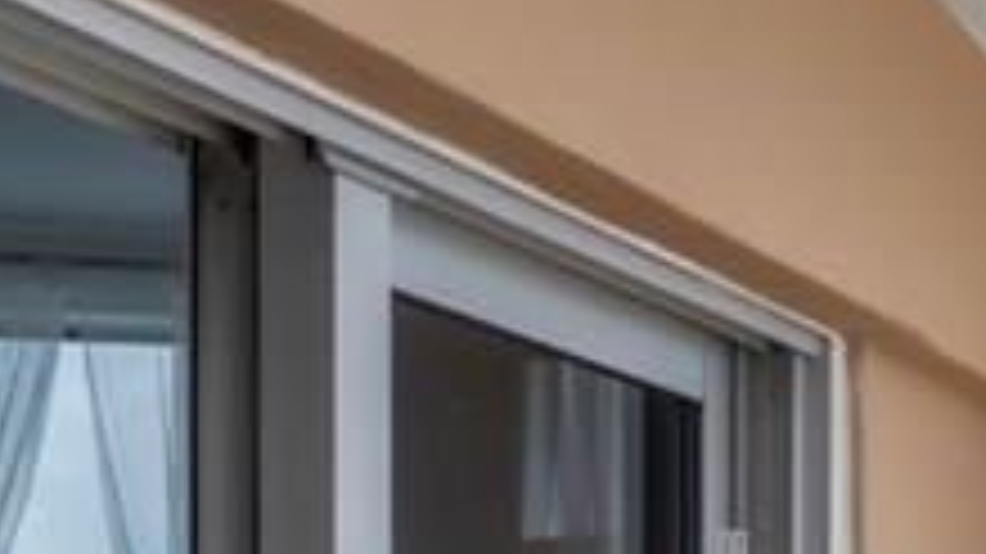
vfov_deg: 12.5
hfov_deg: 13.5
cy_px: 847
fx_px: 2404
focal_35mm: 92
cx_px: 2575
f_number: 8
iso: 100
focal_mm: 12
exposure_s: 1/200
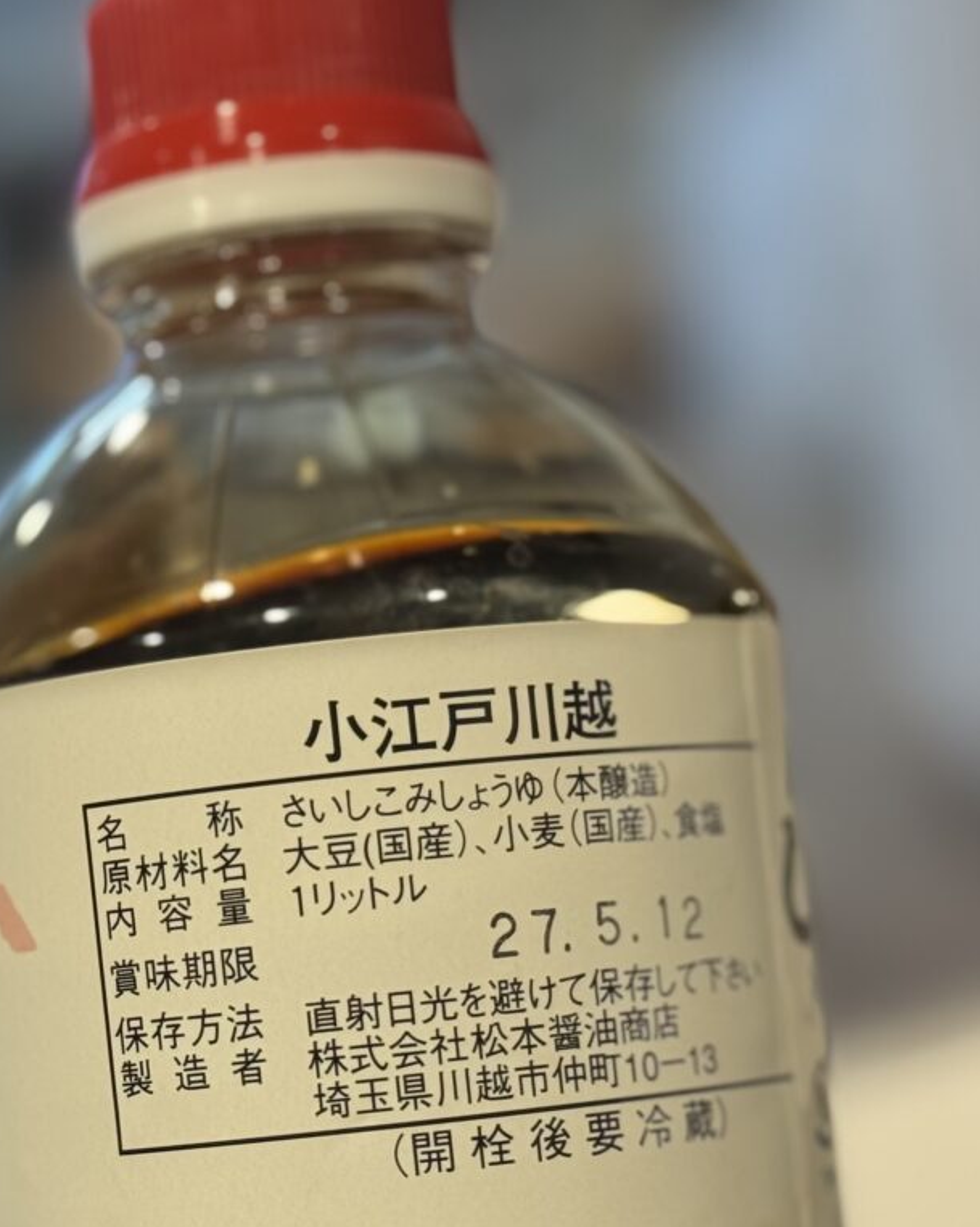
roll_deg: +16.8
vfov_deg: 30.0
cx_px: 294
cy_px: 612
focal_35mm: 63
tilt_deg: -28.4
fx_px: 2285
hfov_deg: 24.0
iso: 100
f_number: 1.78
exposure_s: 1/75
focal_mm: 6.76
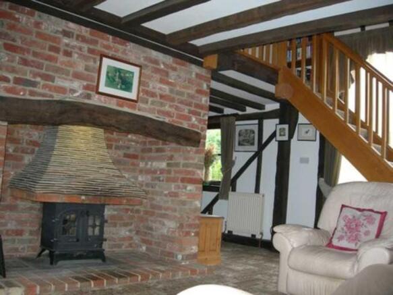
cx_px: 196
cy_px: 148
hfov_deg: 49.0
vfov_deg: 37.7
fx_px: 431
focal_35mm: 38
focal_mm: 7.8
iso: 134
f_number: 2.8
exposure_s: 1/60.1
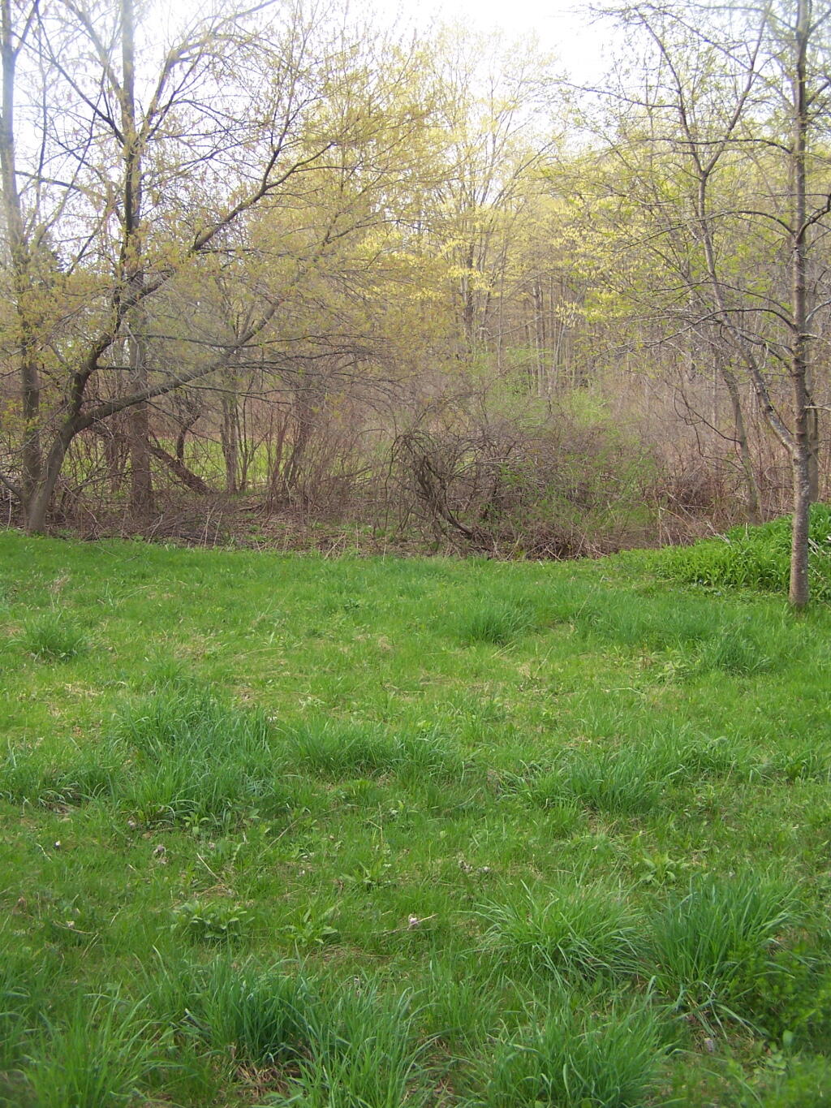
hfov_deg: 37.7
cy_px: 554
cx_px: 416
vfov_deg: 49.0
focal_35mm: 38
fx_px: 1216
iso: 80
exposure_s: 1/250
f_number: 2.8
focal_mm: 6.3
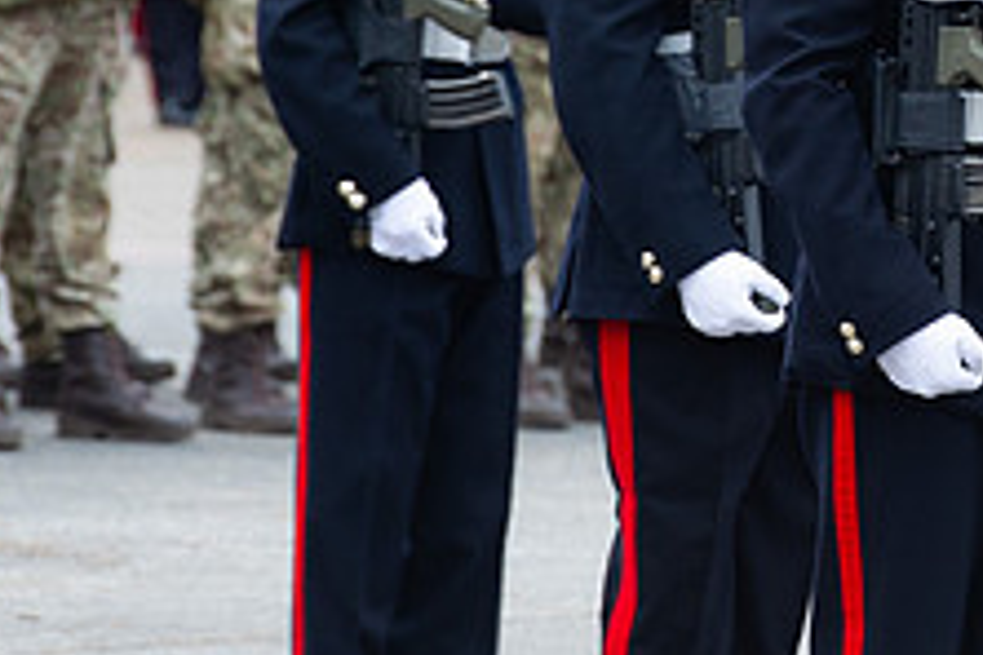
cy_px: 26
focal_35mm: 674
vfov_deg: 2.0
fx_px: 18403
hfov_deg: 3.1
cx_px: 1063
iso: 640
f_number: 6.3
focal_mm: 200
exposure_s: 1/250
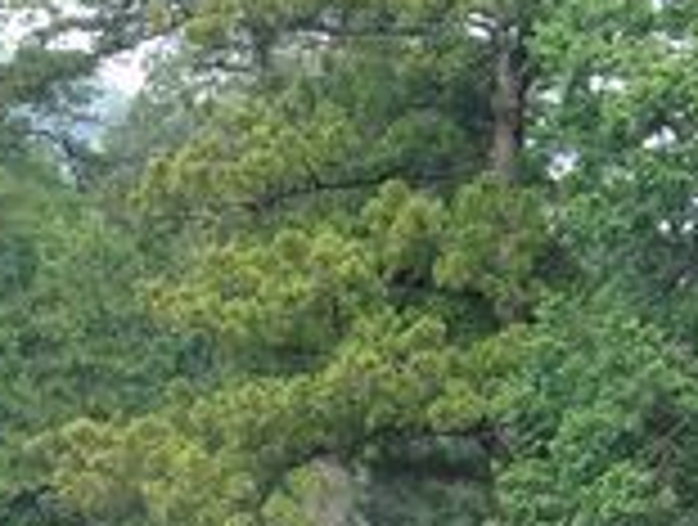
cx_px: -23
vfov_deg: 9.7
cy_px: 820
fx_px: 2991
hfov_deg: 13.1
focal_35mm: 148
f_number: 3.3
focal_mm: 8.2
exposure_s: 1/100
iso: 64
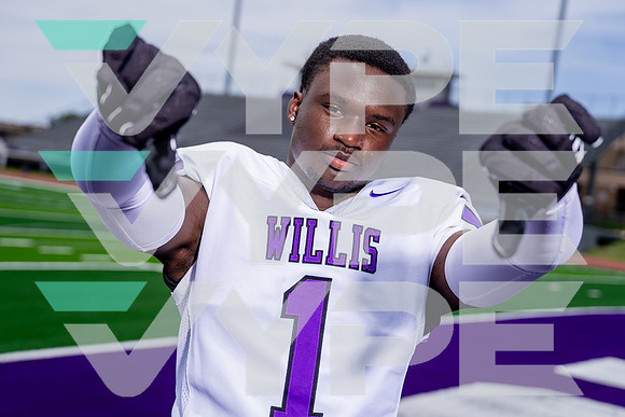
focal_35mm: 57
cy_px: 208
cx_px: 312
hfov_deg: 34.8
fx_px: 996
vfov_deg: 23.6
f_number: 4
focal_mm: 56
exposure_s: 1/1250
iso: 100
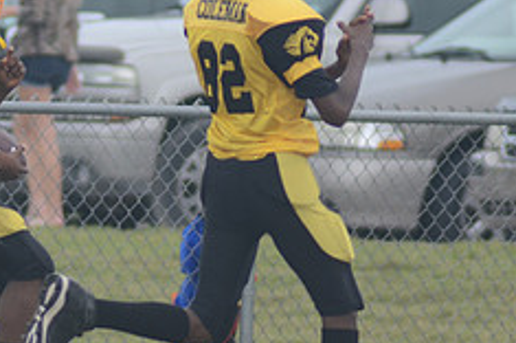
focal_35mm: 1296
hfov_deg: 1.6
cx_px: -42
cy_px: 299
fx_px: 18550
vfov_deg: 1.1
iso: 400
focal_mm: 350
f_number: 5.6
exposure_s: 1/640
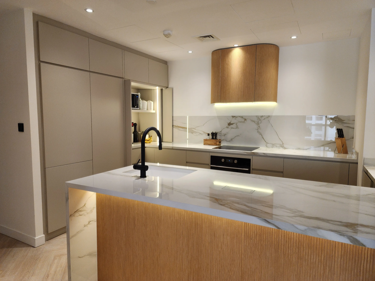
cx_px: 188
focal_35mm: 23
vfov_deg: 58.9
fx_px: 249
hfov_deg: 73.9
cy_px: 140
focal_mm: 6.4
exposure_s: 1/120
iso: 160
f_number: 1.8
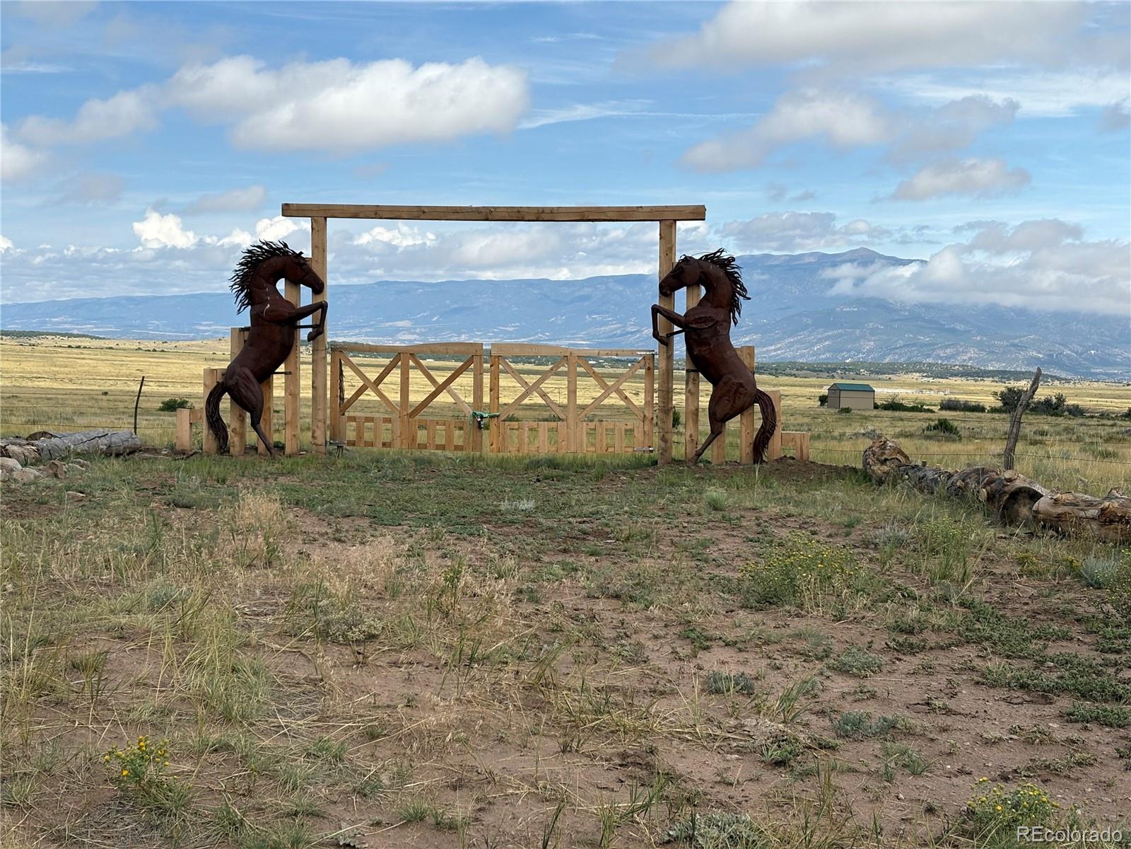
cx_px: 566
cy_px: 424
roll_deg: -0.5
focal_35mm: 52
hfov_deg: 36.8
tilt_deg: -3.0
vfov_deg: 28.0
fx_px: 1699
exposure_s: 1/4065
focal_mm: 5.96
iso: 40
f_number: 1.6
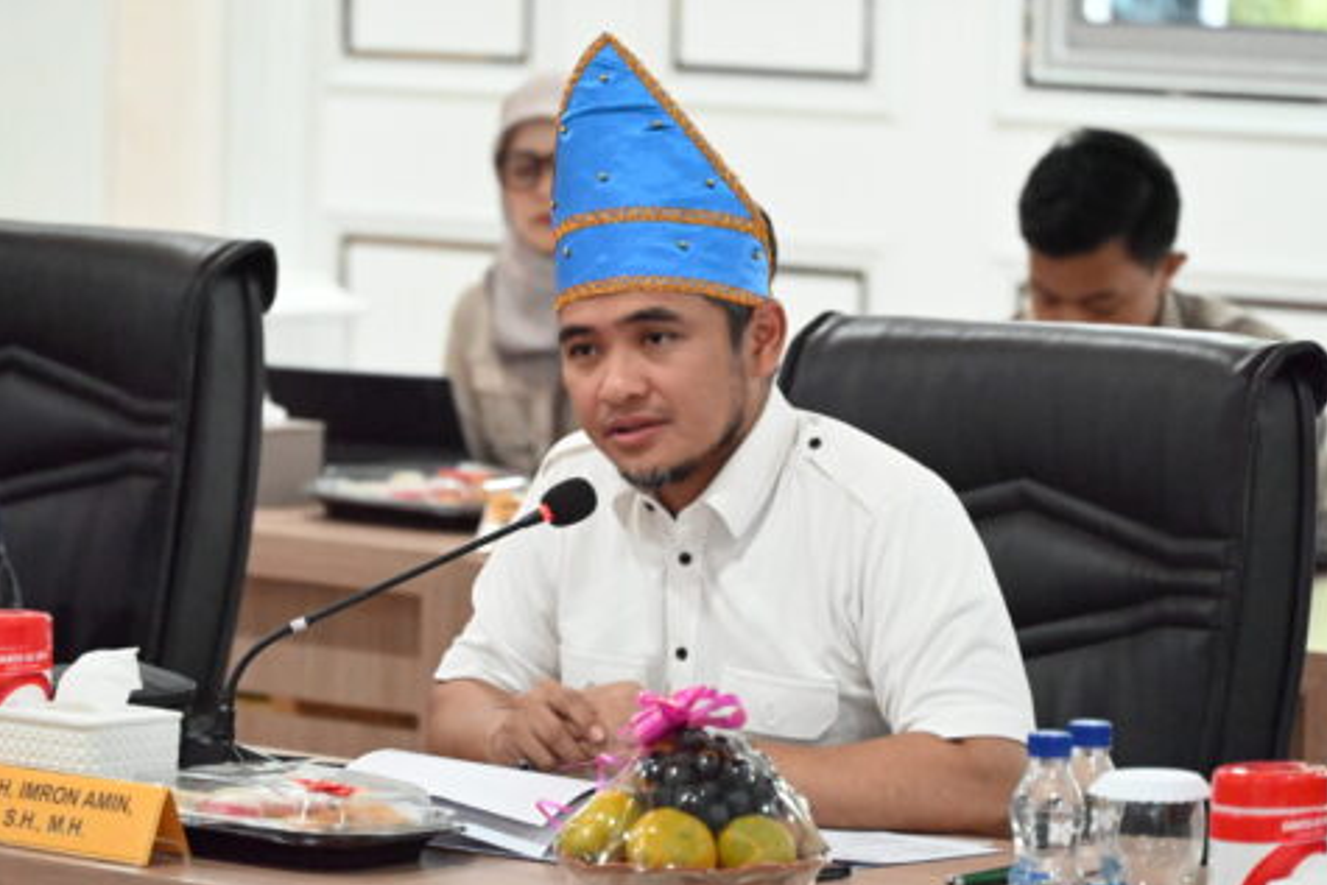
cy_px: 444
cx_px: 662
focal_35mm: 202
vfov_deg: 6.8
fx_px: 7448
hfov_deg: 10.2
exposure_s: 1/200
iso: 22800
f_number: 6.3
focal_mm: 200
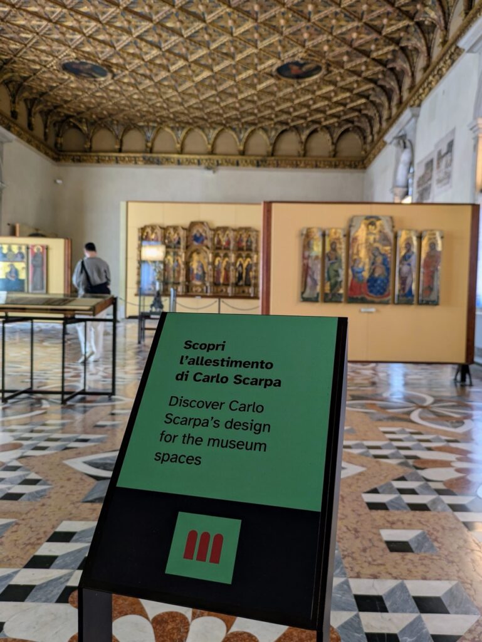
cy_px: 321
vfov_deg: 69.4
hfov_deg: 54.9
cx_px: 241
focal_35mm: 25
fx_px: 464
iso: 170
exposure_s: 1/50
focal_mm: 5.43
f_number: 1.89
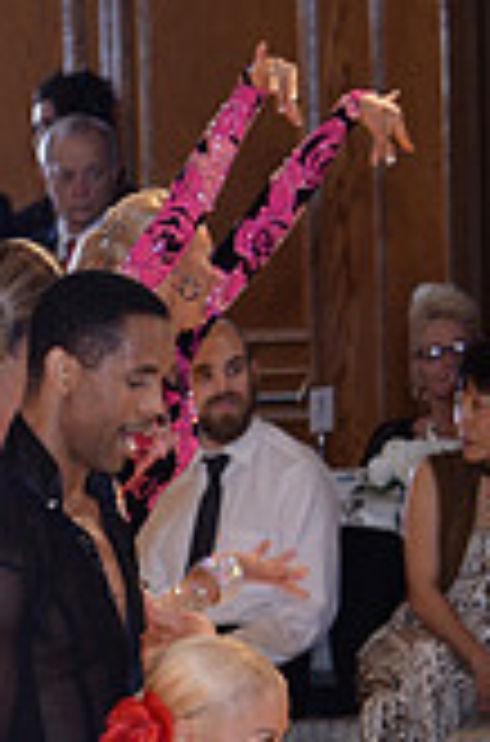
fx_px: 8095
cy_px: 1039
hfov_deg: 3.5
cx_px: -7
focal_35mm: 394
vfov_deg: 5.2
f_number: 5.6
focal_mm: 112
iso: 1250
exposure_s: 1/250
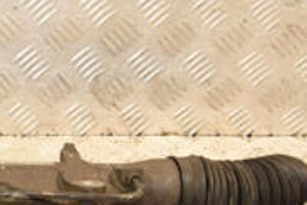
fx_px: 1091
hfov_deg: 15.1
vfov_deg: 10.7
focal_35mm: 128
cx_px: -116
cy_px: 106
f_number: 5.6
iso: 800
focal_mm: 26
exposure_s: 1/200
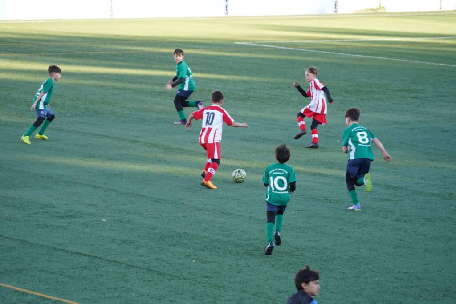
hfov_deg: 8.6
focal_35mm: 240
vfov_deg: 5.7
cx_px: 228
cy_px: 152
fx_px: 3040
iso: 640
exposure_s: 1/250
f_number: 6.3
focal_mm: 240
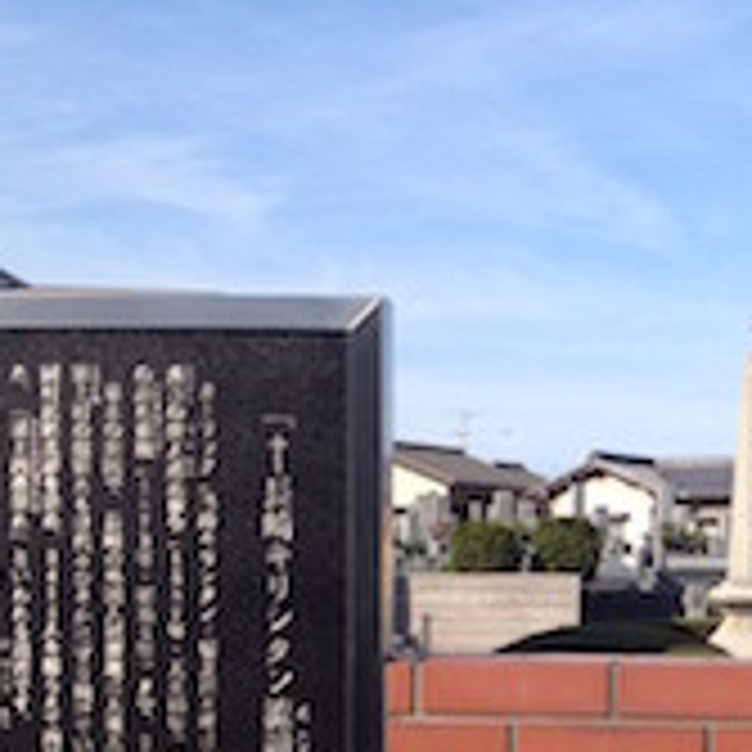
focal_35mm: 74
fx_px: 1819
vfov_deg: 22.9
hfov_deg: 22.7
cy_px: 630
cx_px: 707
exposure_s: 1/1175
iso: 50
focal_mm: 4.28
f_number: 2.4
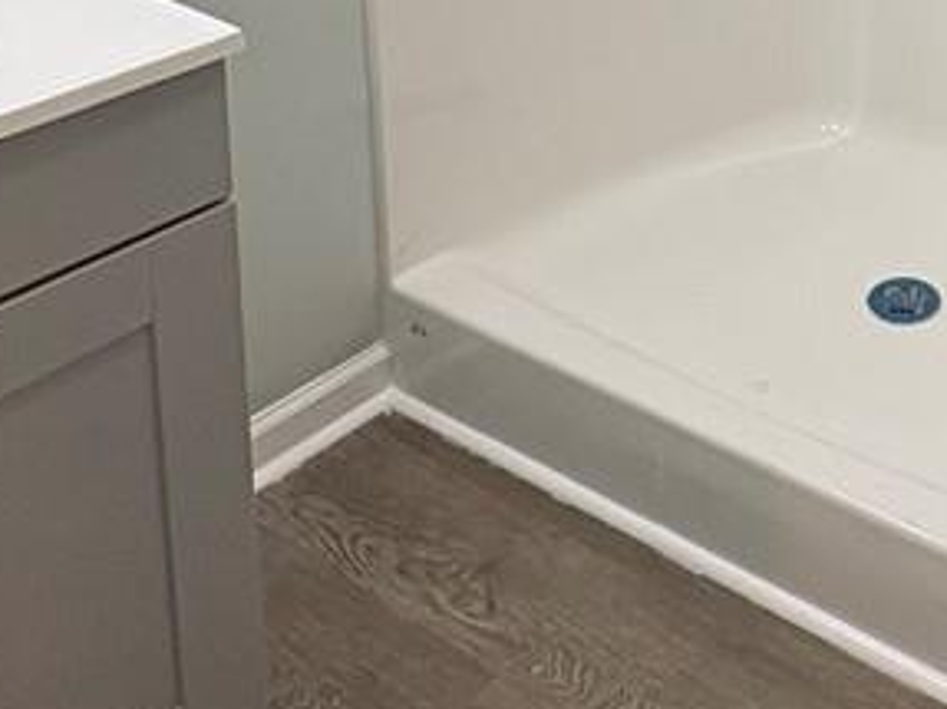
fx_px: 1367
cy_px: -323
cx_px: 1006
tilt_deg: -8.5
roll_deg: -1.1
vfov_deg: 23.8
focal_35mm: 50
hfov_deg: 33.9
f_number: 2.2
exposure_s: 1/120
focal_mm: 2.22
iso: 160
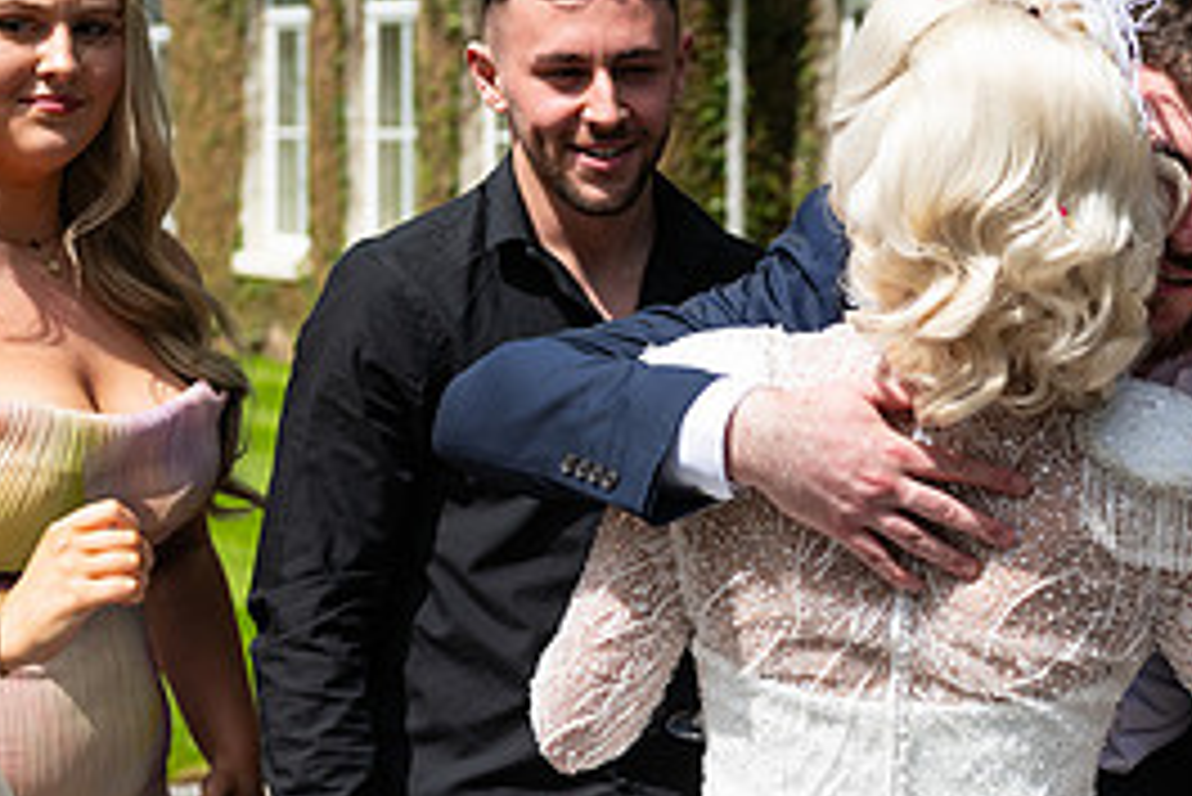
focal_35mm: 92
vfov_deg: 14.9
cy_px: 416
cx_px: 1017
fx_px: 3048
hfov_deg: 21.7
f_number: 3.5
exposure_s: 1/1600
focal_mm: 42
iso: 100
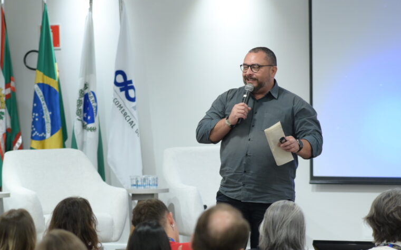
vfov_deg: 7.5
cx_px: 144
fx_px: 1901
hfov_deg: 12.0
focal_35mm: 174
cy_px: 164
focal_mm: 85
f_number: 2.2
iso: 1600
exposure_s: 1/200
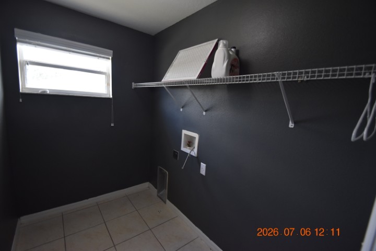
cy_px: 126
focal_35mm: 15
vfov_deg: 77.3
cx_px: 188
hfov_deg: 100.4
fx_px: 157
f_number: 3.5
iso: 800
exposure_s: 1/250
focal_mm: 10
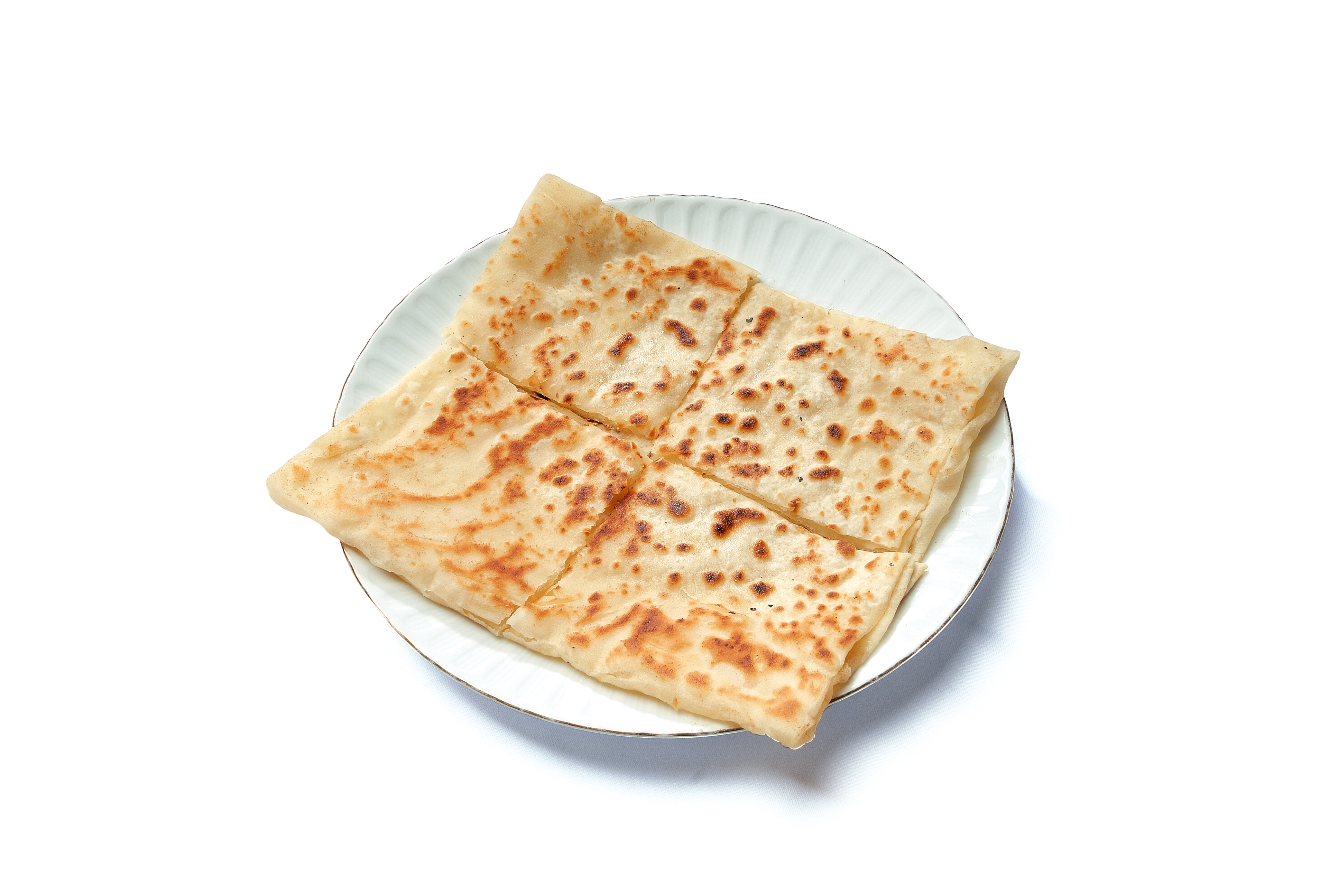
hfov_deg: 37.8
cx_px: 670
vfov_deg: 25.8
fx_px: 1955
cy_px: 448
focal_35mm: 52
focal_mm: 35
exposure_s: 1/250
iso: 100
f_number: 14
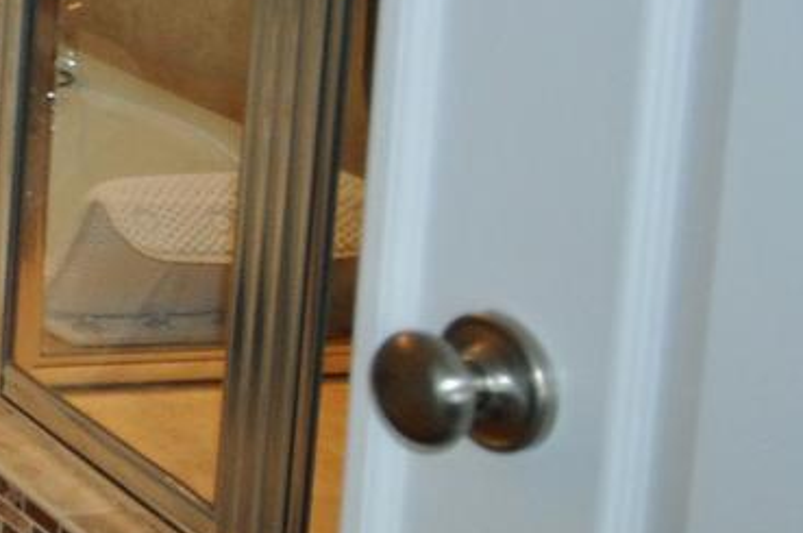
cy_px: -296
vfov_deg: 12.8
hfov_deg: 15.3
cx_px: -921
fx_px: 2228
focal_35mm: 100
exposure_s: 1/125
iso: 500
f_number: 4
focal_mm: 12
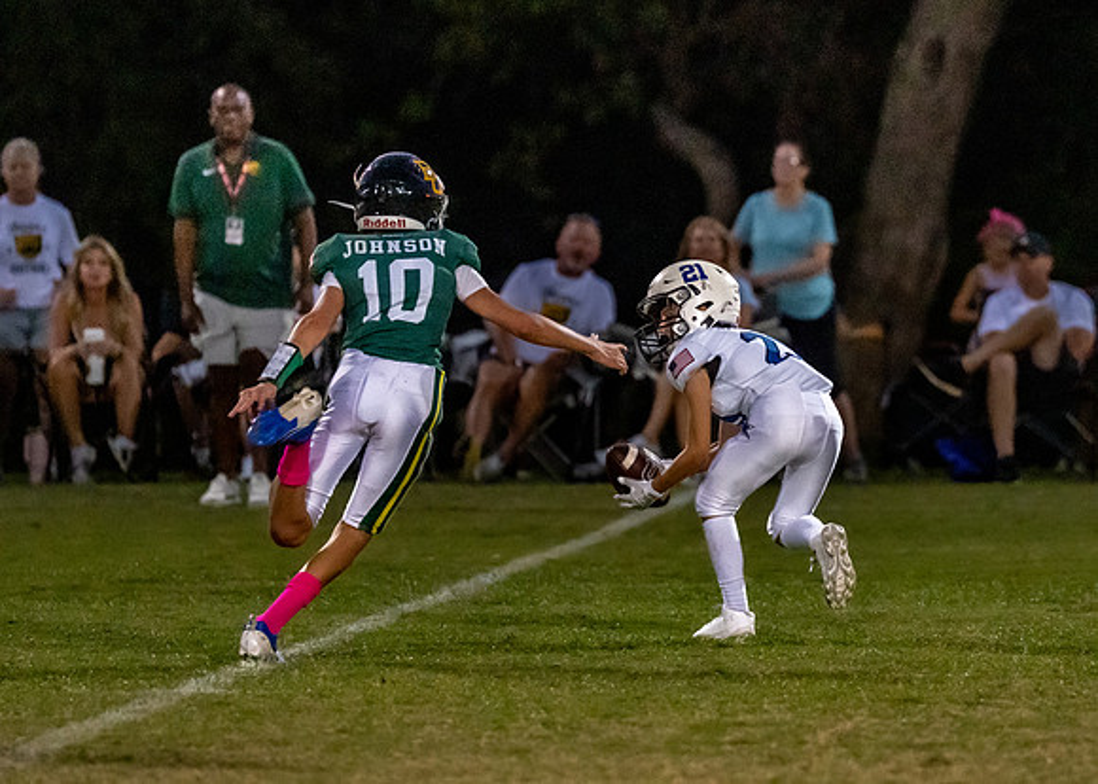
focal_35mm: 393
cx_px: 772
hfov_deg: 5.1
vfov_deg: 3.7
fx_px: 12259
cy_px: 306
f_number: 2.8
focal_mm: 200
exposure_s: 1/1000
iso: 4000
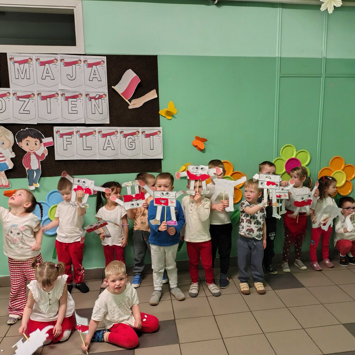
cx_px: 201
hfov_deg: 53.9
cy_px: 180
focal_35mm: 30
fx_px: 348
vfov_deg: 54.0
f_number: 1.7
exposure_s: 1/50.1
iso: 2984
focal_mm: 4.71
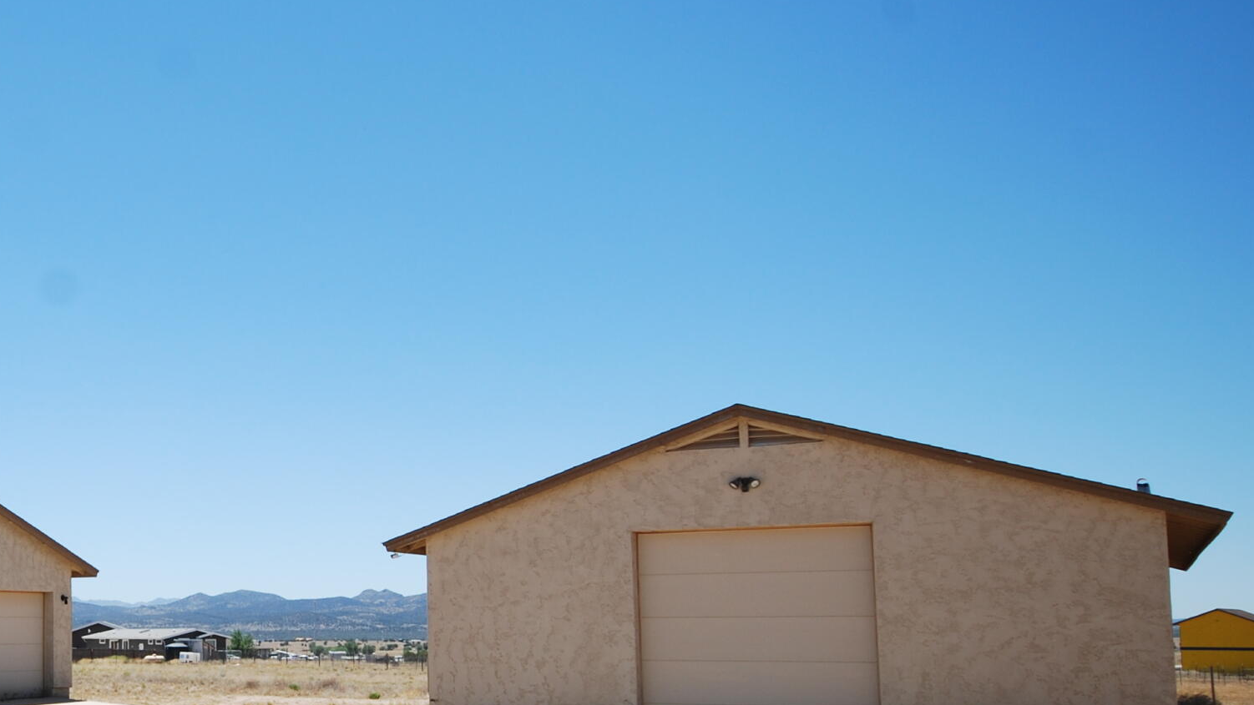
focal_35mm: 44
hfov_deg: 41.6
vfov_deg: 26.9
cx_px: 64
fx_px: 1463
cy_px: 492
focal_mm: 14
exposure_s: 1/250
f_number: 8
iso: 100
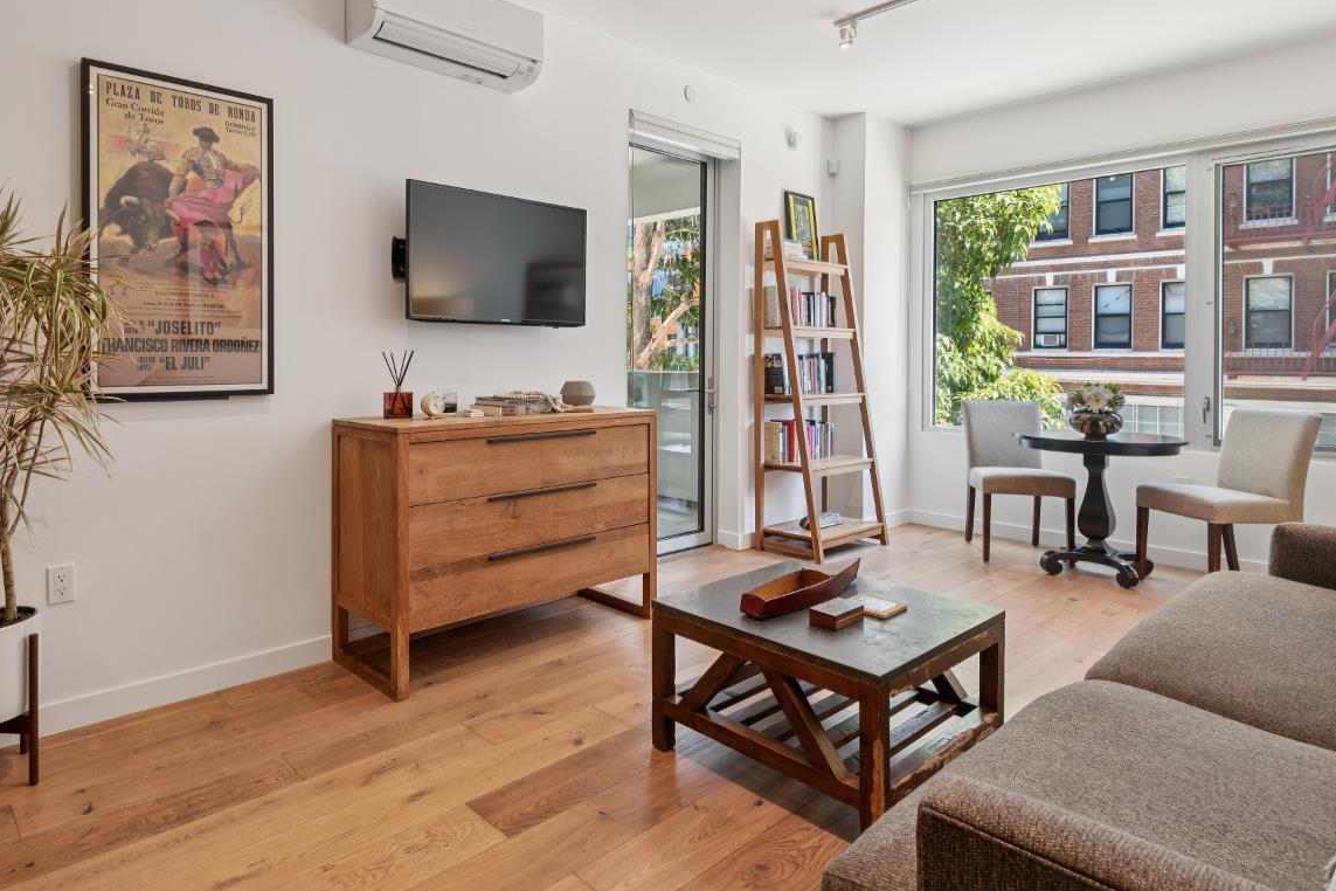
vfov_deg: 59.1
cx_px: 575
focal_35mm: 21
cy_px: 361
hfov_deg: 80.7
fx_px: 779
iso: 400
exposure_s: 1/15
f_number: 8
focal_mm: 16
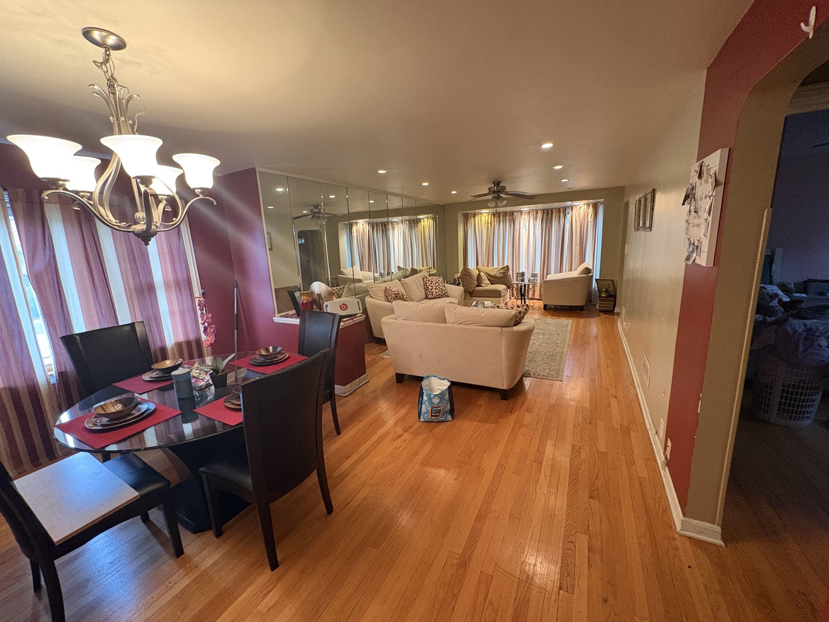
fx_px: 335
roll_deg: +3.0
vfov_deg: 85.7
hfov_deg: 102.1
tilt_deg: -11.0
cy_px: 311
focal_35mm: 14
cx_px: 414
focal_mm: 2.22
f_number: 2.2
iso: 500
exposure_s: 1/60
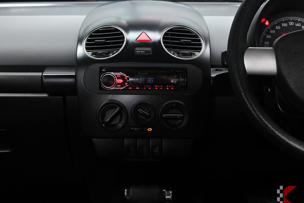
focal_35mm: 52
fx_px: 439
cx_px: 143
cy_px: 107
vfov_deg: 26.0
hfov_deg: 38.2
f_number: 5.6
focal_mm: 32.5
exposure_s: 1/45
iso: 2200
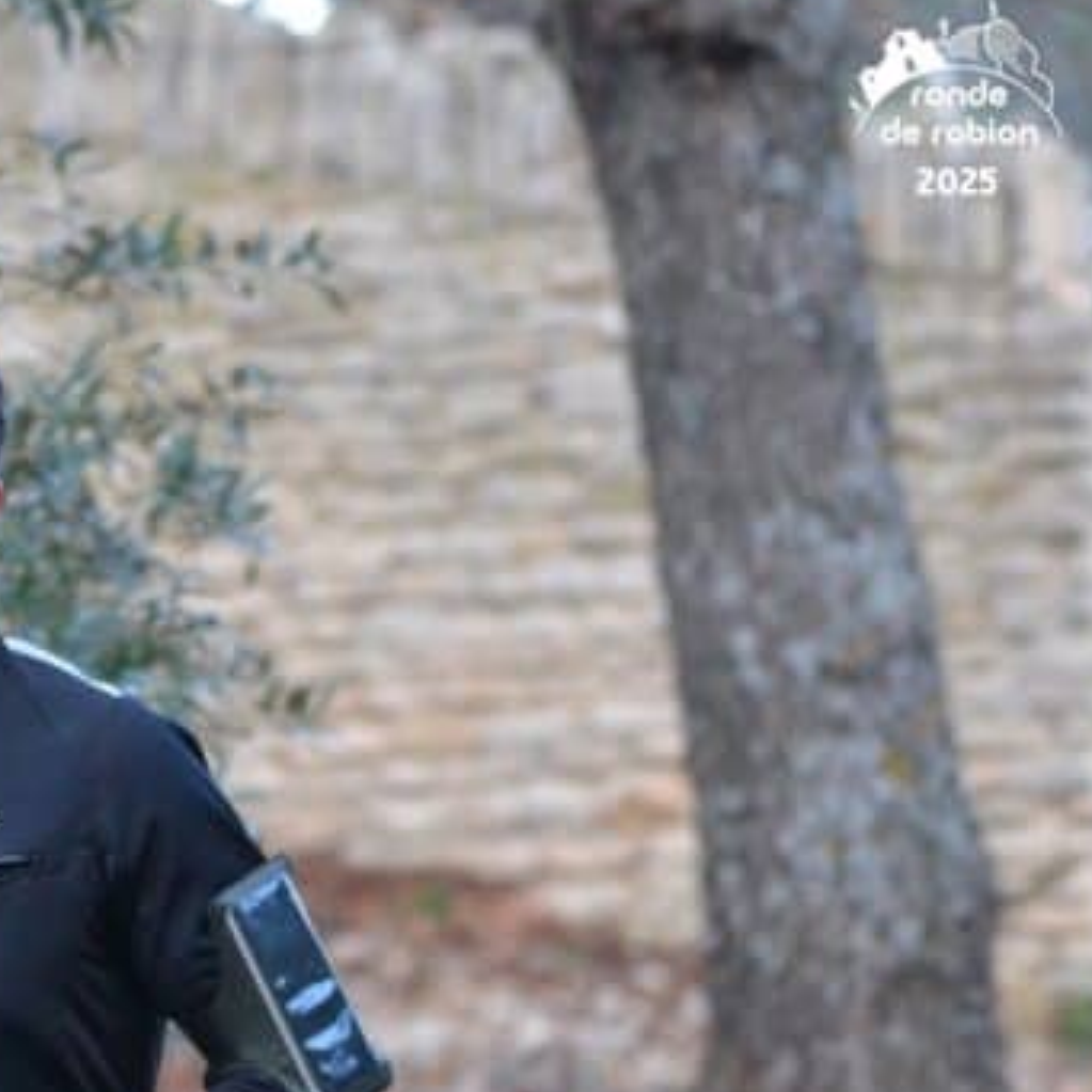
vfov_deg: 4.1
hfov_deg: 4.1
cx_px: -99
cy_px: 727
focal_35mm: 431
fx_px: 15383
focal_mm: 150
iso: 1800
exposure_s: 1/500
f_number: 5
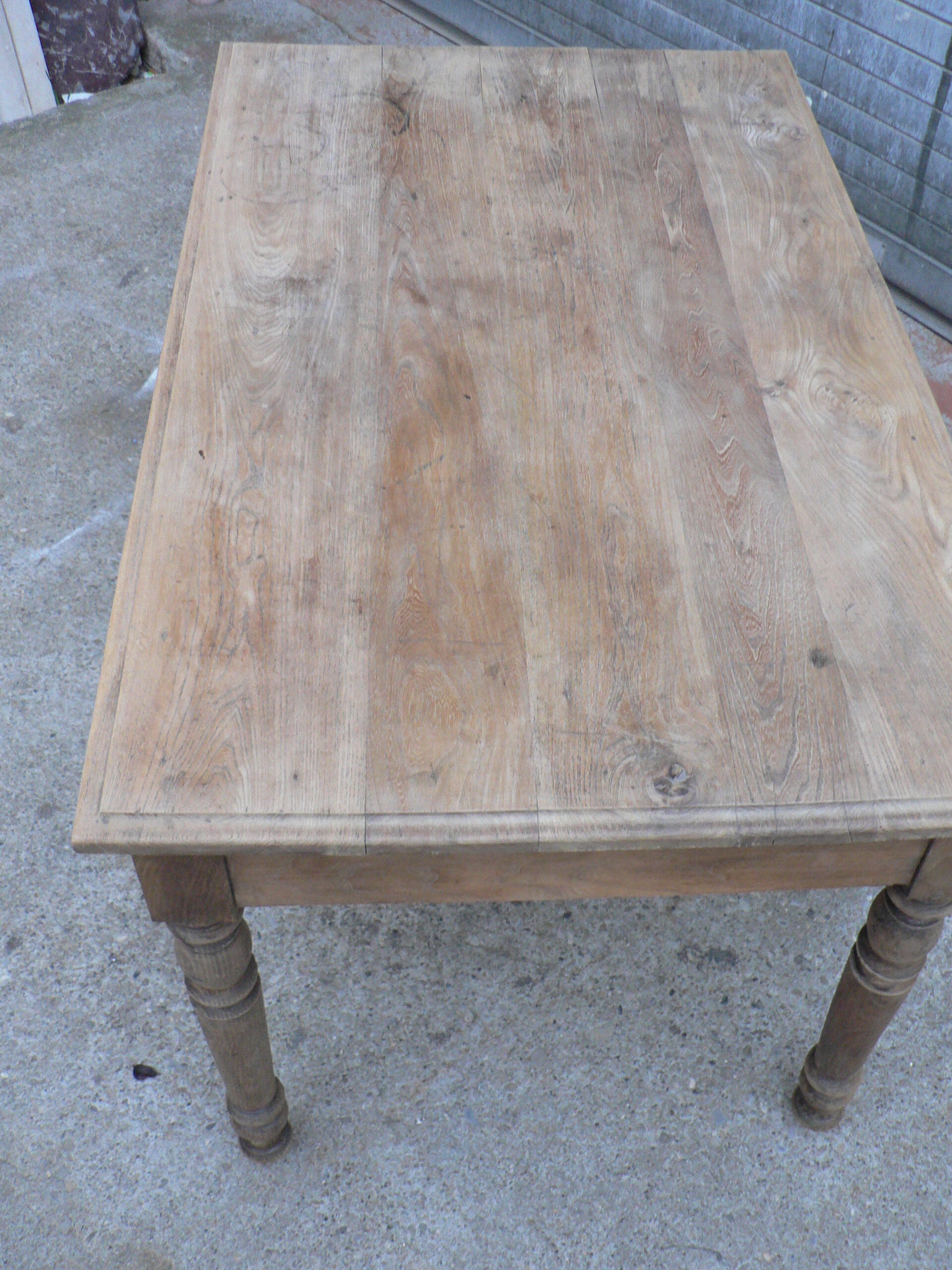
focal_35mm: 36
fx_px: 1320
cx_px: 476
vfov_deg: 51.4
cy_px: 635
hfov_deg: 39.7
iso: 200
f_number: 2.8
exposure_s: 1/30
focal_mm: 6
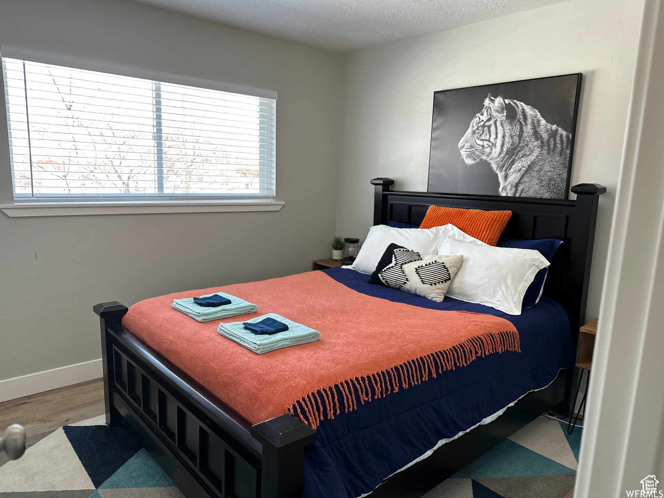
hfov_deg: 71.6
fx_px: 460
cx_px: 332
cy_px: 249
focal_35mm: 24
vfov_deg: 56.8
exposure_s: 1/121
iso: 100
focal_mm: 6.86
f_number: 1.78
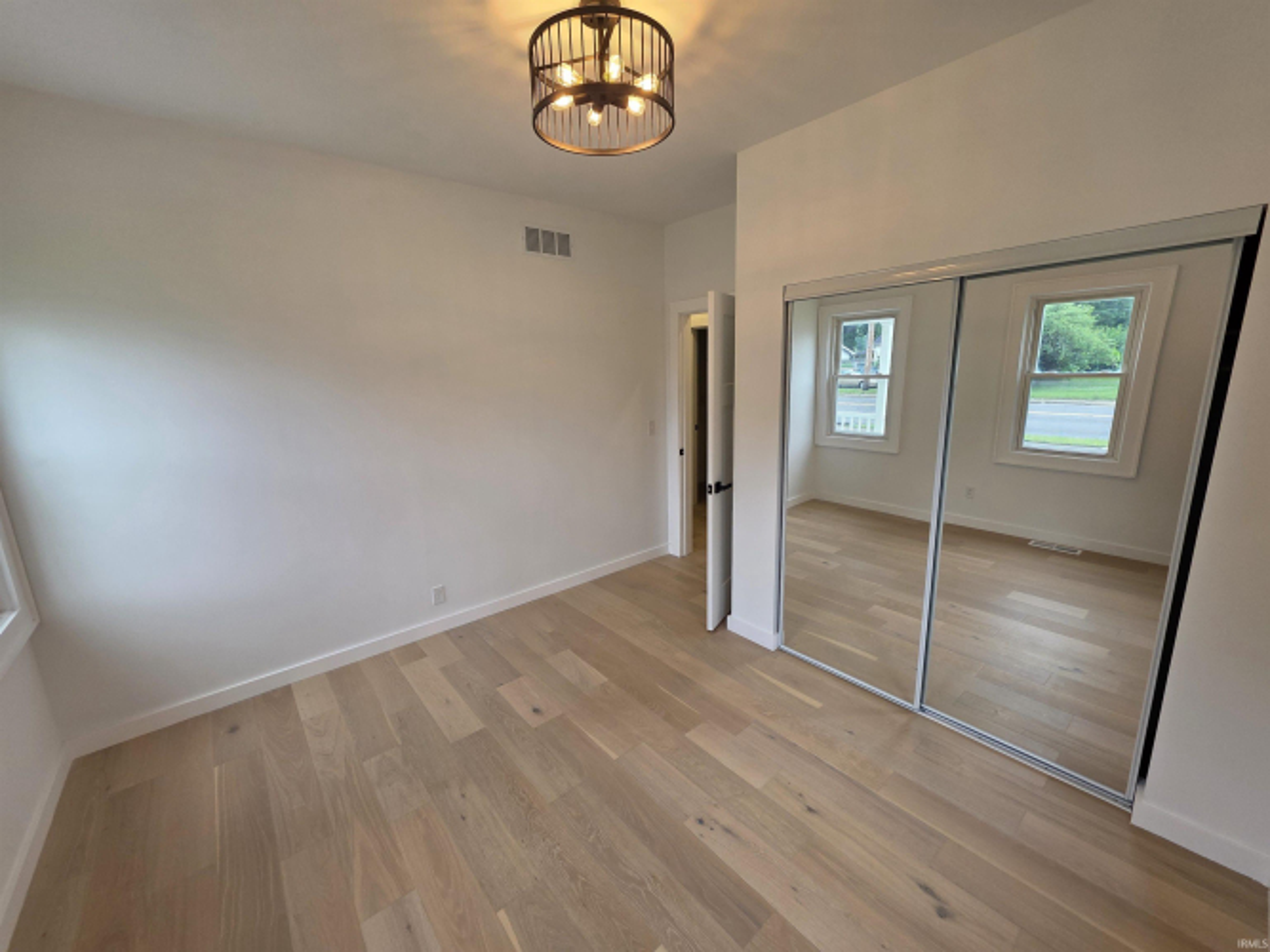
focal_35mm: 13
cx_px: 635
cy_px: 476
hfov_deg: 106.2
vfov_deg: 89.9
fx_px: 477
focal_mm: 2.2
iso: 80
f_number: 1.9
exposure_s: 1/120
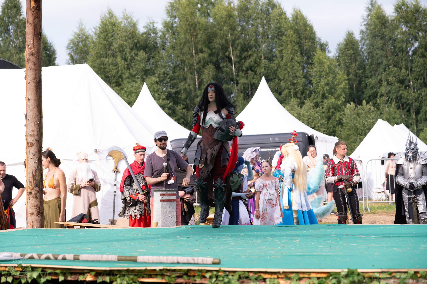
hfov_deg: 24.5
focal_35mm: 83
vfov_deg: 16.5
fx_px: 984
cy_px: 142
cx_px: 214
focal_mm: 55
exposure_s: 1/1000
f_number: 3.6
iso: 200
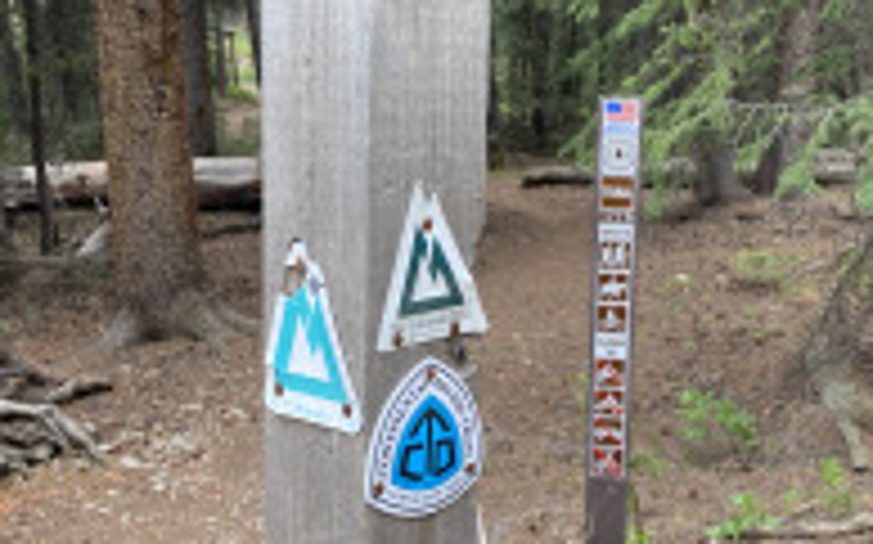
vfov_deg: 24.8
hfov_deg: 38.9
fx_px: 1236
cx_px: 450
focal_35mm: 52
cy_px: 346
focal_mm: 4.25
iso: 40
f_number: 1.8
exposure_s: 1/122
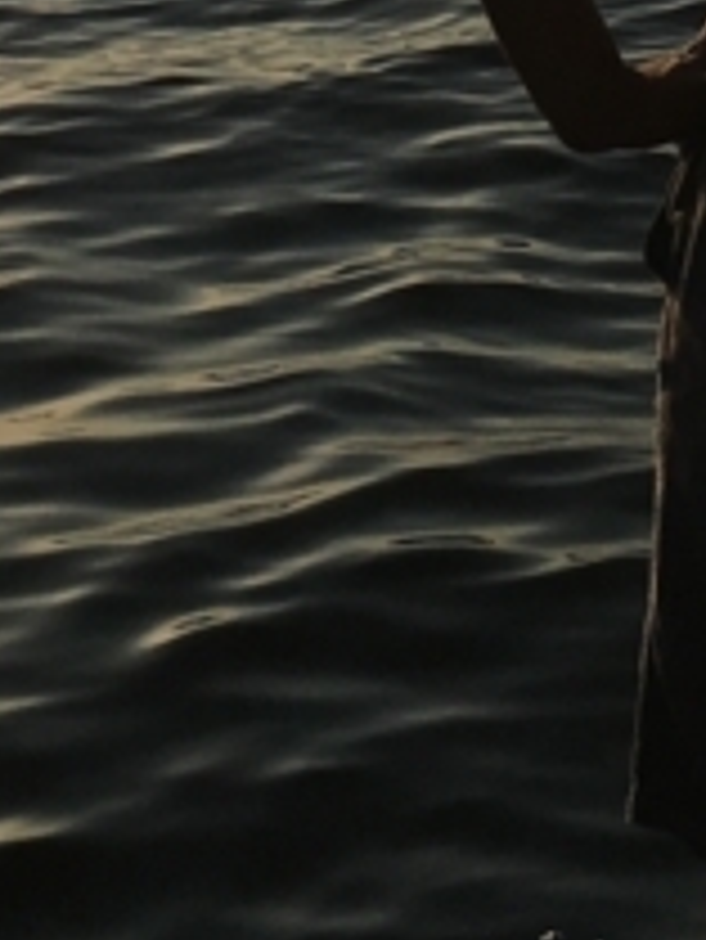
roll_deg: +2.3
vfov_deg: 12.9
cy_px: -616
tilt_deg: -4.9
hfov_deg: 10.4
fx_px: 3858
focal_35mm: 142
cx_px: 13
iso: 25
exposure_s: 1/5917
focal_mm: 4.15
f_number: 2.2
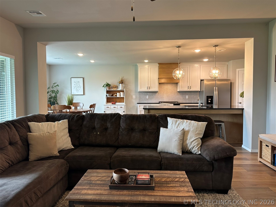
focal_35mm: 24
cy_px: 104
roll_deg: +0.5
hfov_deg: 71.6
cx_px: 138
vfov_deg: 56.8
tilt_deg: -2.6
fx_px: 191
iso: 125
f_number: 1.78
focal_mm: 6.86
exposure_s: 1/60
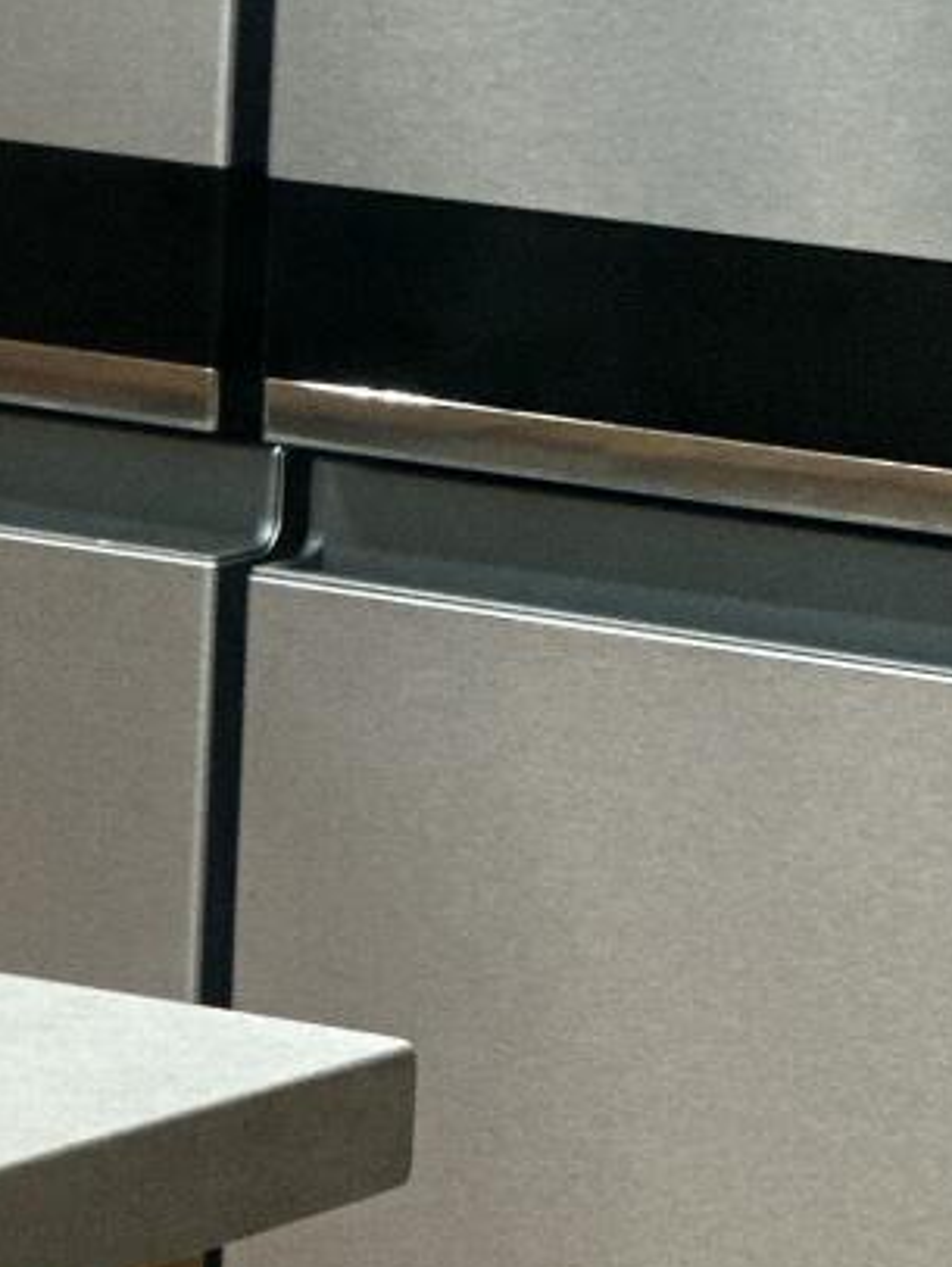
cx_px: -762
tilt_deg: -4.3
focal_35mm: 379
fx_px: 13883
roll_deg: -1.8
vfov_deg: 5.2
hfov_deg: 3.9
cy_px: -512
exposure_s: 1/40
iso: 200
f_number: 2.8
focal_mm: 9
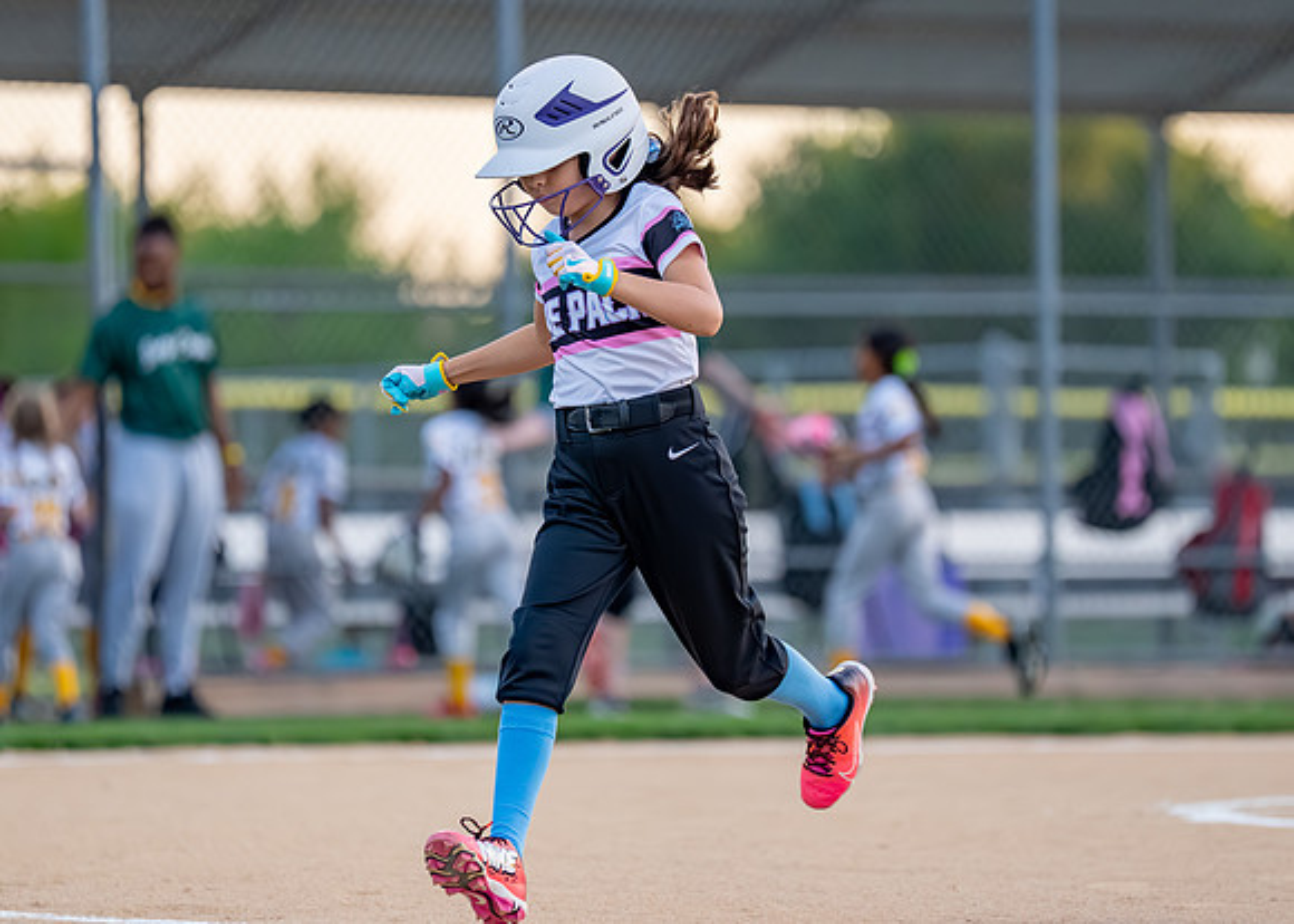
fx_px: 10122
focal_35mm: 275
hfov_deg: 7.3
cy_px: 434
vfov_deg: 5.2
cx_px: 669
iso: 1600
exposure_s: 1/2000
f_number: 2.8
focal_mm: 200
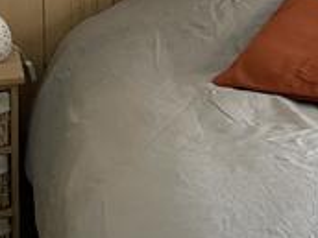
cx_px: 514
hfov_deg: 14.8
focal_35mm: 121
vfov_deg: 11.8
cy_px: -101
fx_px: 1112
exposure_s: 1/75
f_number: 1.6
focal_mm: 4.2
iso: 125
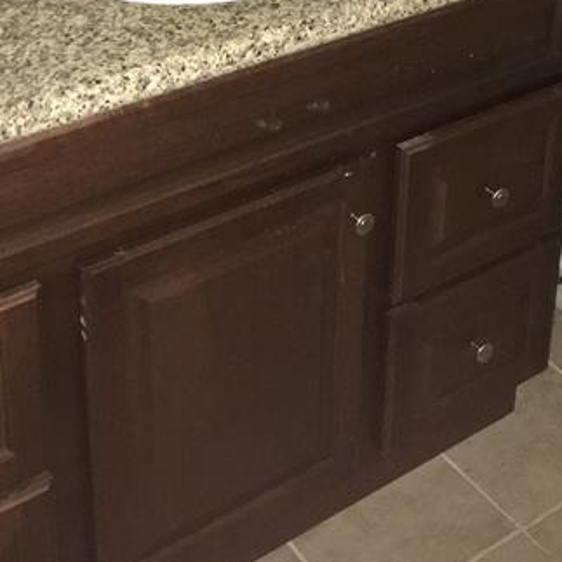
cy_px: -80
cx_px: 195
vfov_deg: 25.7
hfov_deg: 28.0
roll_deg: -0.4
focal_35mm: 61
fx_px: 1120
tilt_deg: -20.4
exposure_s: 1/16
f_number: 2.2
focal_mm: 4.15
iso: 250
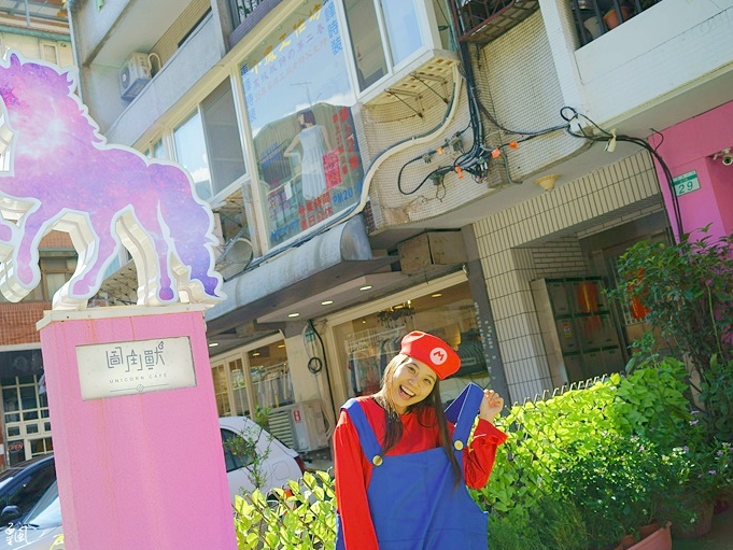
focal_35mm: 35
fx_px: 741
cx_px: 307
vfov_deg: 40.7
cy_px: 279
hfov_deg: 52.4
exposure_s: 1/400
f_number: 5.6
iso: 200
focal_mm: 31
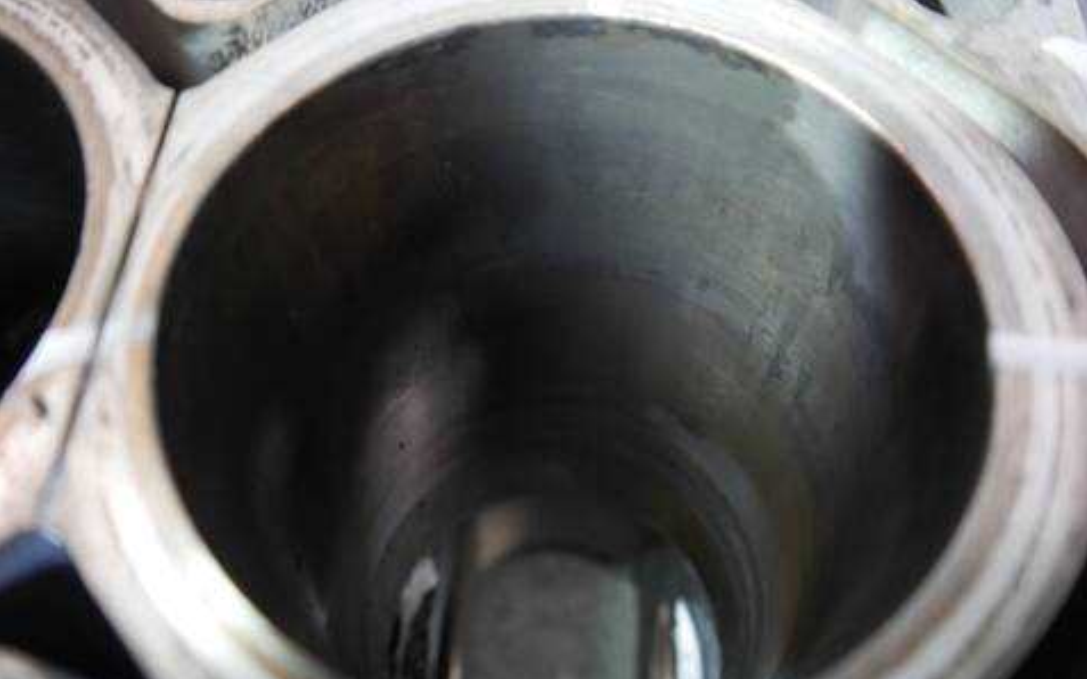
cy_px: 371
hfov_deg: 59.7
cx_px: 542
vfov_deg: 39.4
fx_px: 948
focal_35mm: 32
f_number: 3.6
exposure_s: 1/60
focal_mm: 15
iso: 1000
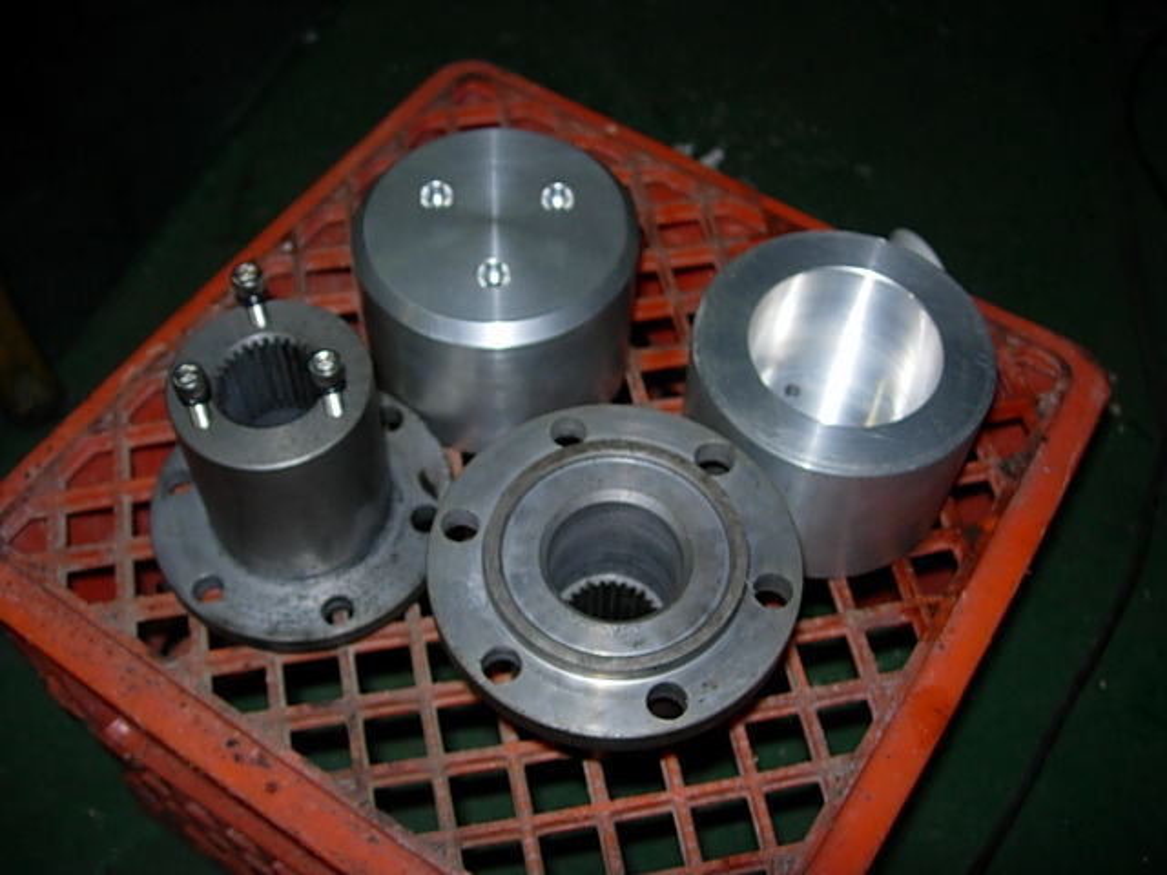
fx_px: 1281
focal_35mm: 38
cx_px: 584
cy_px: 438
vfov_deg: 37.7
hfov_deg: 49.0
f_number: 2.8
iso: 79
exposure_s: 1/64
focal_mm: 7.8
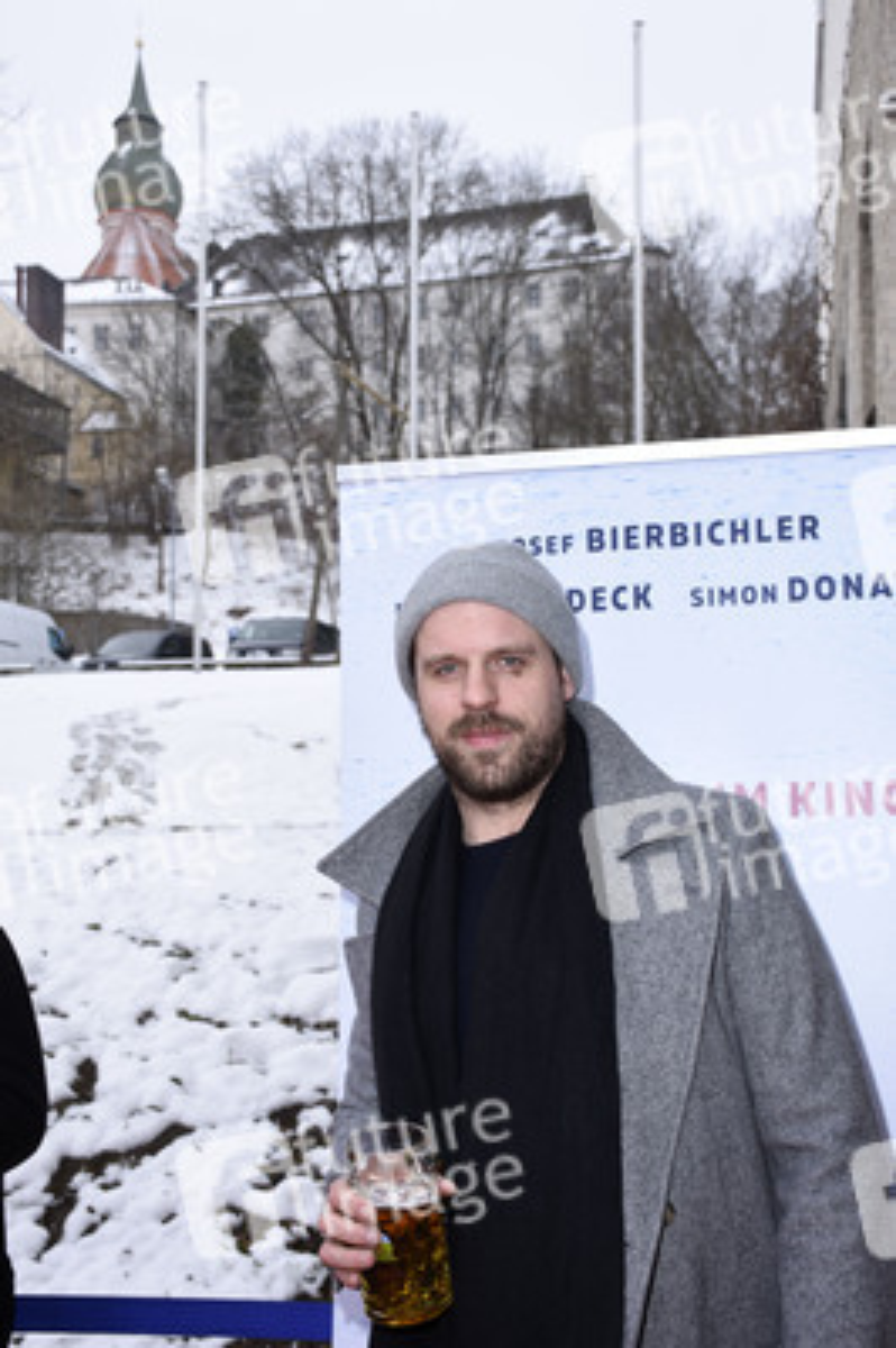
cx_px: 448
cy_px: 674
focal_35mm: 40
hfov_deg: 33.0
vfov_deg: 48.0
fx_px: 1515
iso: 100
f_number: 6.3
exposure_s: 1/160
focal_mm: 27
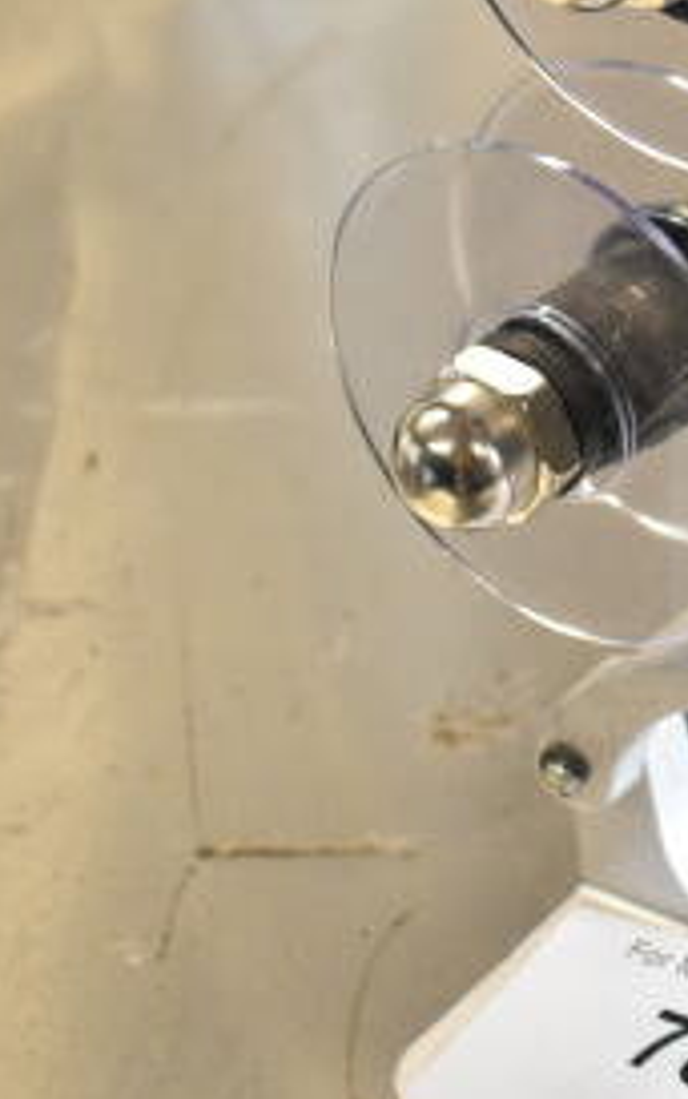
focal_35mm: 99
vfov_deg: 20.8
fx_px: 2970
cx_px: 1119
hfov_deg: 12.4
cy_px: 296
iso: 1600
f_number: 4.2
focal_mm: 29
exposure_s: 1/60
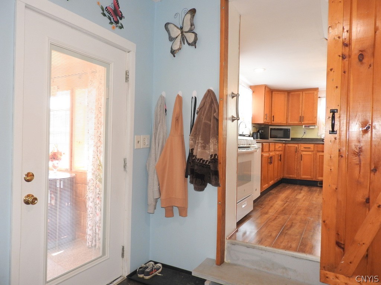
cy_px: 142
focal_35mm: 24
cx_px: 190
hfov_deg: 71.6
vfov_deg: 56.8
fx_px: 264
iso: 200
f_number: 3.3
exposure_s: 1/30
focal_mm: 4.3
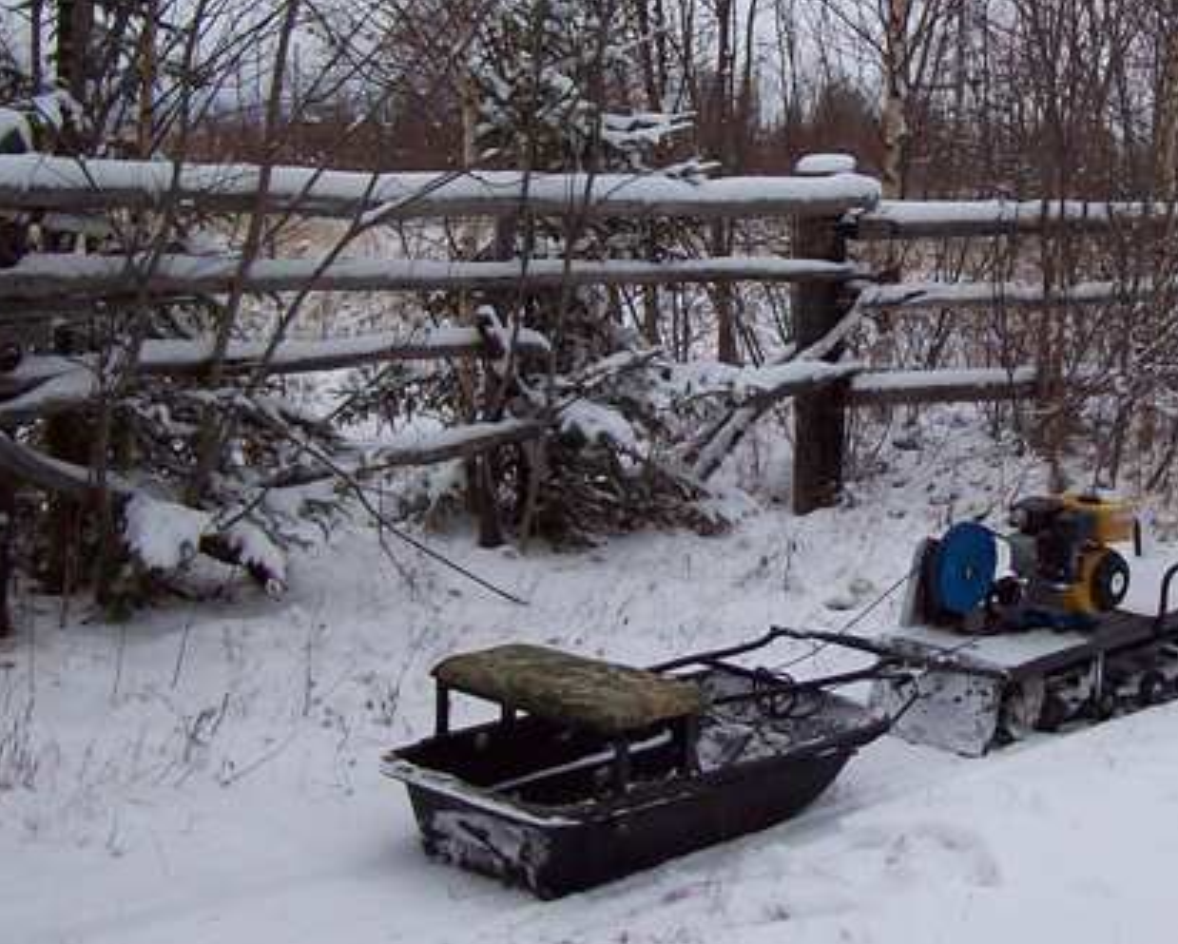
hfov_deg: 27.6
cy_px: 385
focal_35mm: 68
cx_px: 836
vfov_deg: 22.5
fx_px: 2372
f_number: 2.7
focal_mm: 6
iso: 80
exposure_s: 1/384
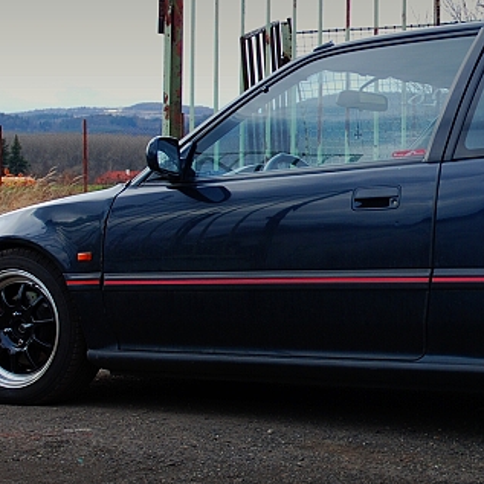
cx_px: 467
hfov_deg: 17.2
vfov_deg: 17.5
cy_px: 187
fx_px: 1566
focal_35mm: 99
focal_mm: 24
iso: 100
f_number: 5.6
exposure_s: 1/125
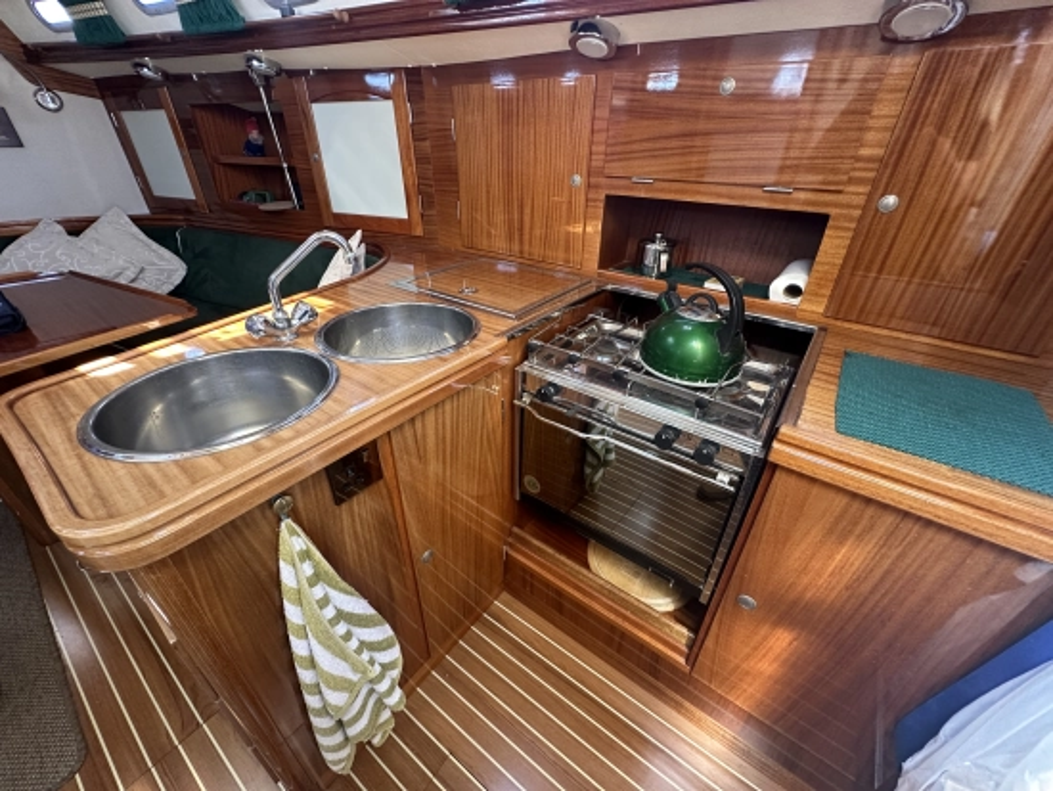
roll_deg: -0.9
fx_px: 426
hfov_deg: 102.0
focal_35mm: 14
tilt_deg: -31.0
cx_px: 526
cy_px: 396
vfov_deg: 85.7
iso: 250
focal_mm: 2.22
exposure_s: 1/99
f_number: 2.2
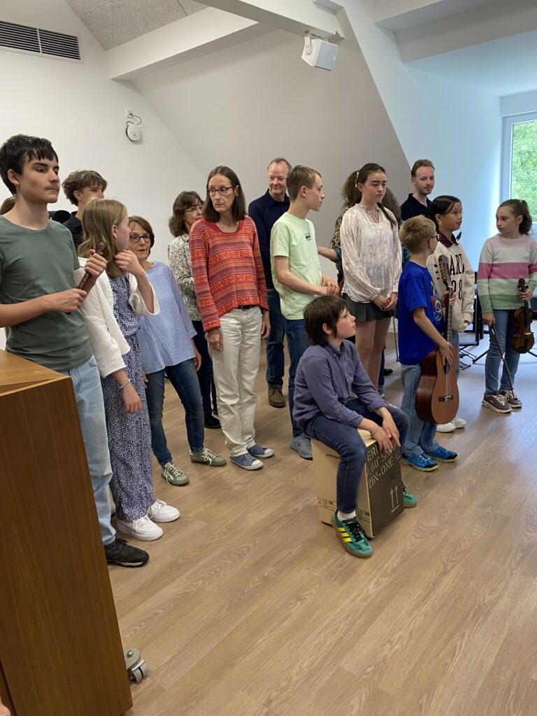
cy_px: 358
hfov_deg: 53.1
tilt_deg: -13.2
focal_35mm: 26
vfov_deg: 67.3
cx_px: 268
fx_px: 538
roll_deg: +3.5
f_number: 1.8
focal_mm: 4.25
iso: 200
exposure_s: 1/56
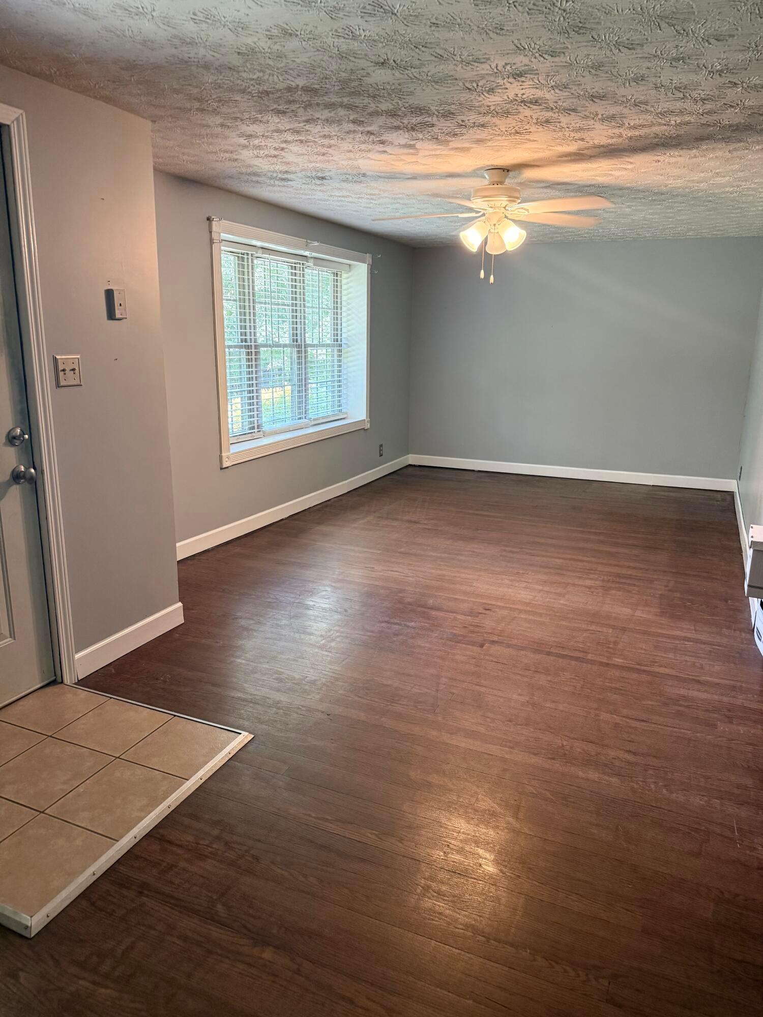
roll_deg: -1.0
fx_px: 705
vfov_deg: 71.6
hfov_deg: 56.8
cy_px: 508
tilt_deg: -13.2
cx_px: 382
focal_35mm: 24
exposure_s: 1/60
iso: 250
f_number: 1.78
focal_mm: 6.76
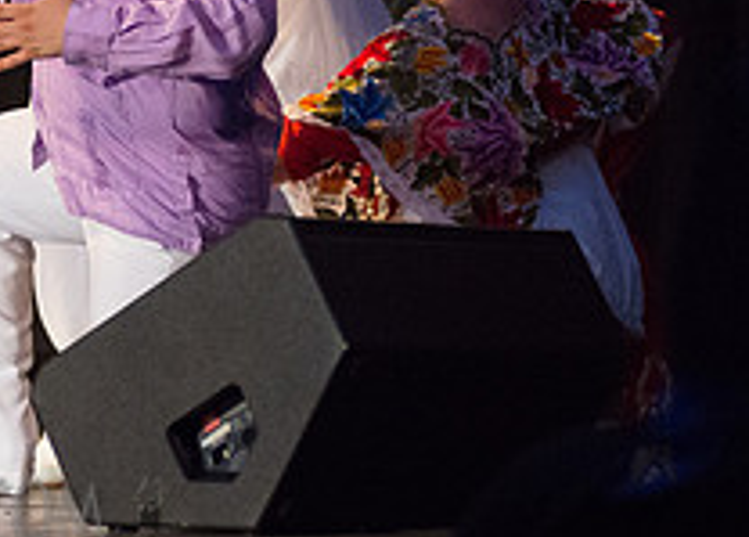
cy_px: -111
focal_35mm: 280
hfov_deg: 7.1
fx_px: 5962
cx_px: -216
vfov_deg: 5.1
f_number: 2.8
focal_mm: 92
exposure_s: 1/500
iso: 4000
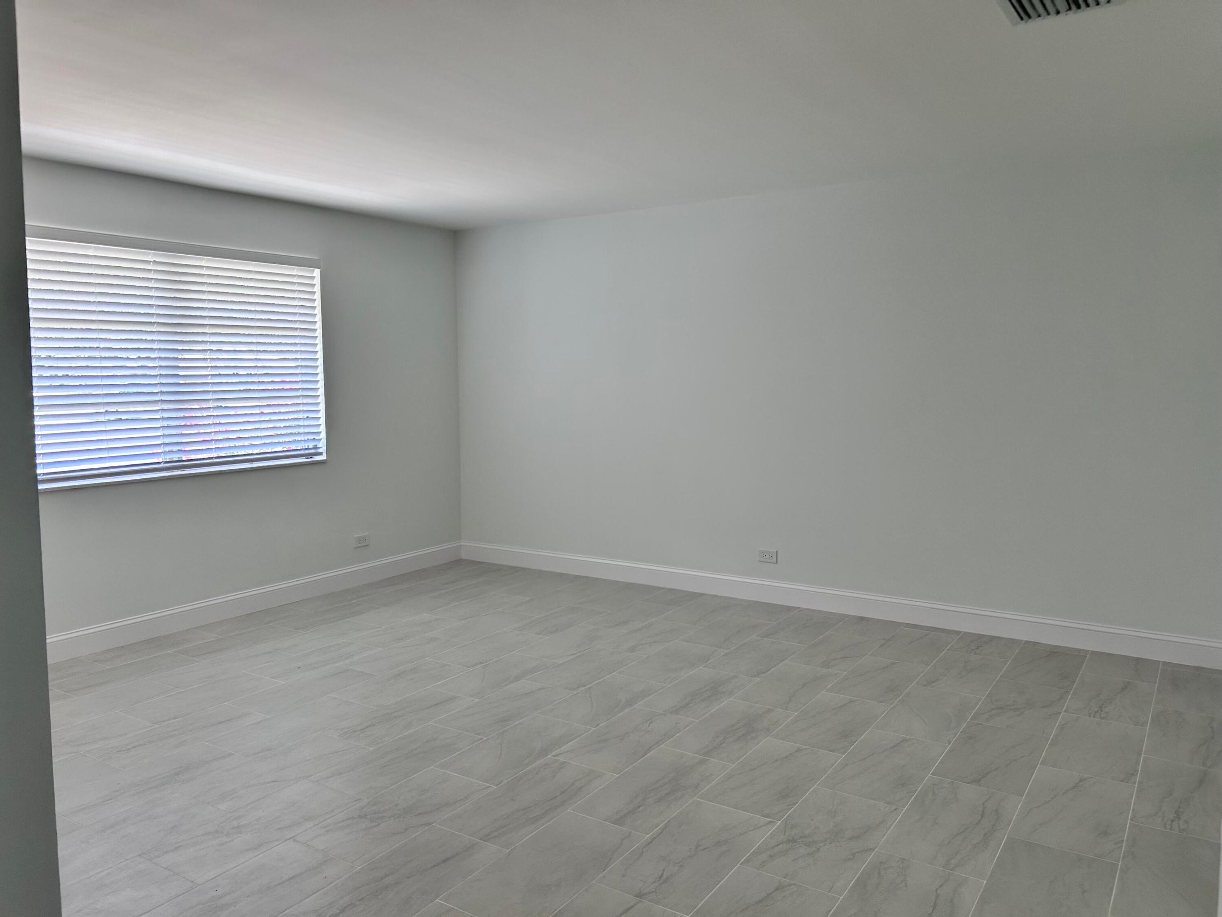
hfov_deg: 67.3
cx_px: 611
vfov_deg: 53.1
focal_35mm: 26
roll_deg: +1.0
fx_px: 918
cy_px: 458
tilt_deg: -4.5
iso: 64
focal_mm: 5.7
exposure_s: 1/139
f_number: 1.5
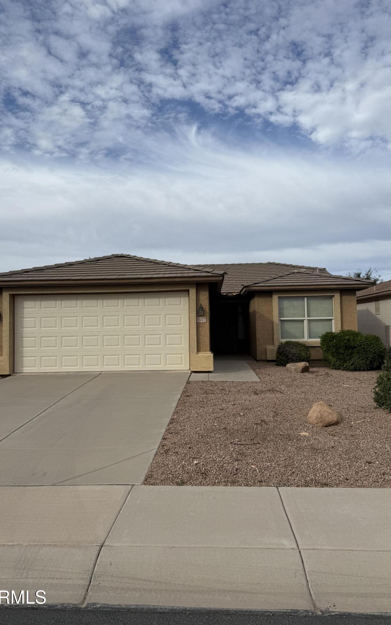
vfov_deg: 70.4
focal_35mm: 26
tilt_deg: +2.5
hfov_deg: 47.5
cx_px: 178
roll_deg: +0.0
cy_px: 307
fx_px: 443
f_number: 1.78
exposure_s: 1/7353
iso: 80
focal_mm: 6.76
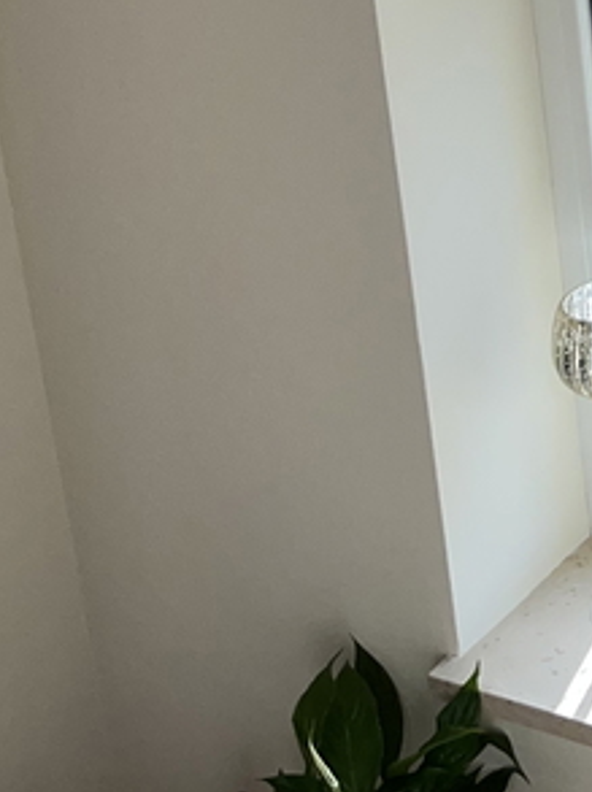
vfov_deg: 19.2
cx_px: 965
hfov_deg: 14.1
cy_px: -189
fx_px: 2194
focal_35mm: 96
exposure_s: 1/1458
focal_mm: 5.1
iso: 80
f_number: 1.6
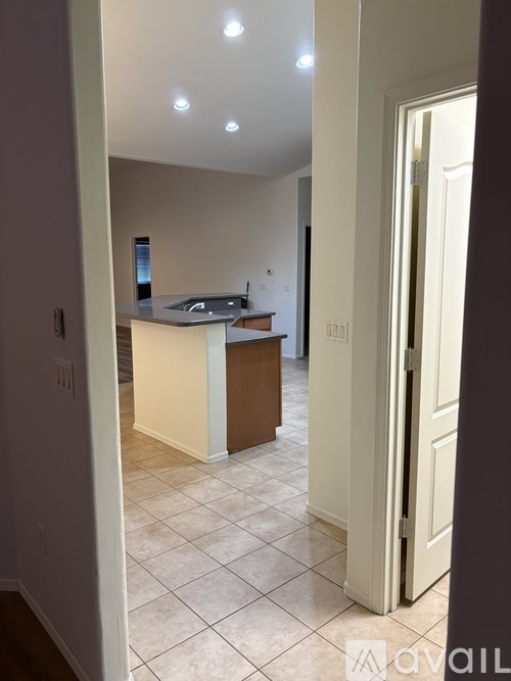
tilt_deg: -5.8
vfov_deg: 67.3
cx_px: 256
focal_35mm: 26
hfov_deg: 53.0
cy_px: 340
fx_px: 512
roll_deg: -0.6
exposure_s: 1/60
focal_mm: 5.96
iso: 200
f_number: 1.6
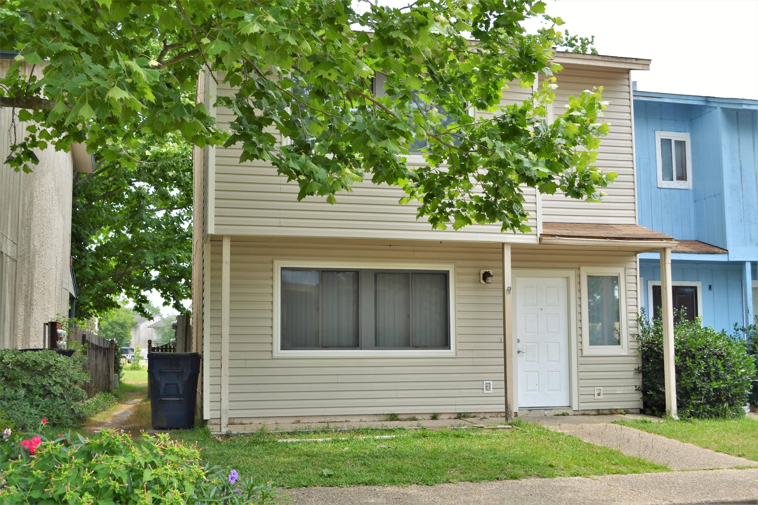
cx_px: 379
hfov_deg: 49.6
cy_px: 252
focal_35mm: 39
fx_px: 821
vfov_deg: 34.2
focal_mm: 26
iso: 100
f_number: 6.3
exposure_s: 1/160
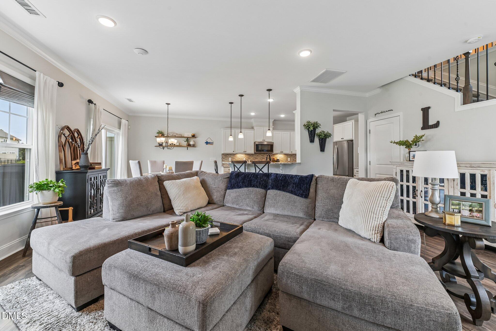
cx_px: 248
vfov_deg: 81.2
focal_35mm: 14
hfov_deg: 104.3
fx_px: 193
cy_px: 166
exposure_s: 1/8
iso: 200
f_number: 9
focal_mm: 14
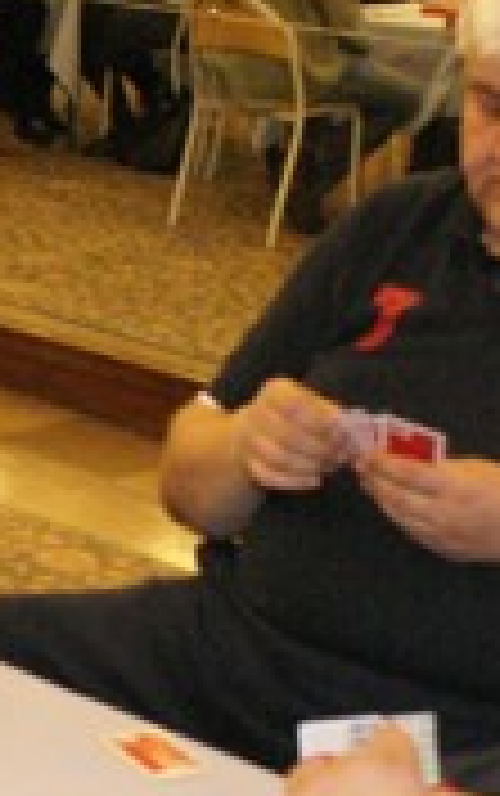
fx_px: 2371
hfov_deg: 11.4
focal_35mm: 109
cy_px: 495
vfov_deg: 19.1
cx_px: -320
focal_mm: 18
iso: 1600
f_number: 4
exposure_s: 1/30
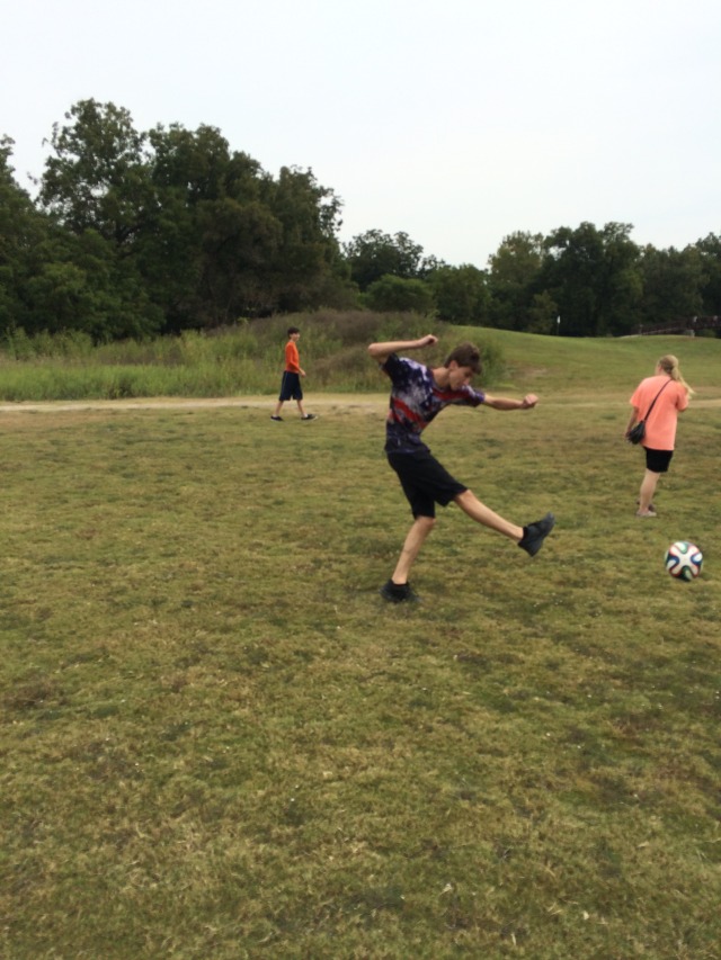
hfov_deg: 48.2
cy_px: 480
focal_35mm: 29
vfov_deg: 61.7
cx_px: 360
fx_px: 805
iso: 32
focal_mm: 4.15
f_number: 2.2
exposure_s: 1/1520
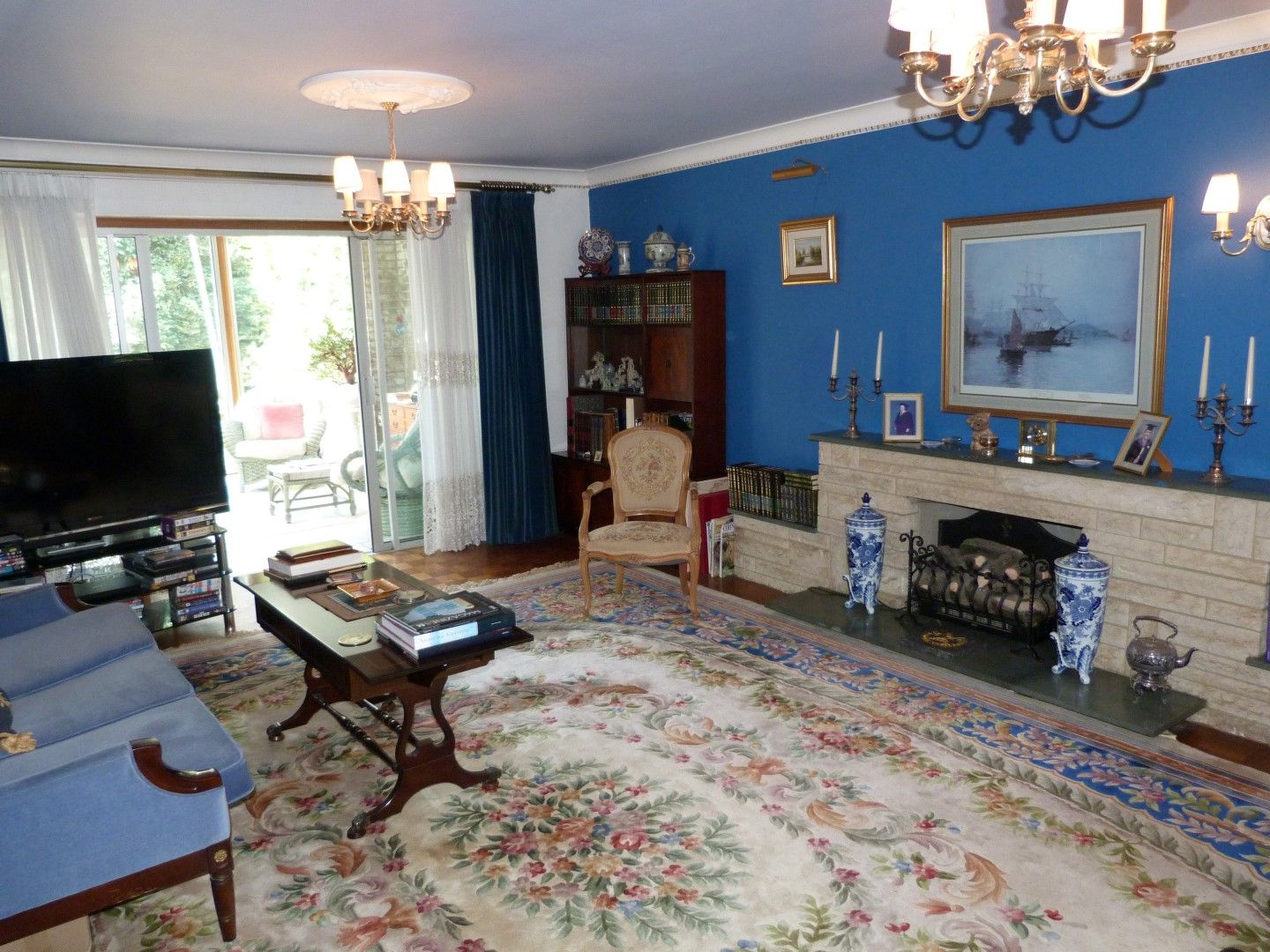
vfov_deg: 54.9
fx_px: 917
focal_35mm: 25
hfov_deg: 69.4
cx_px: 635
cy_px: 476
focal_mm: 4.5
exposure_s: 1/60
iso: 250
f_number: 2.8
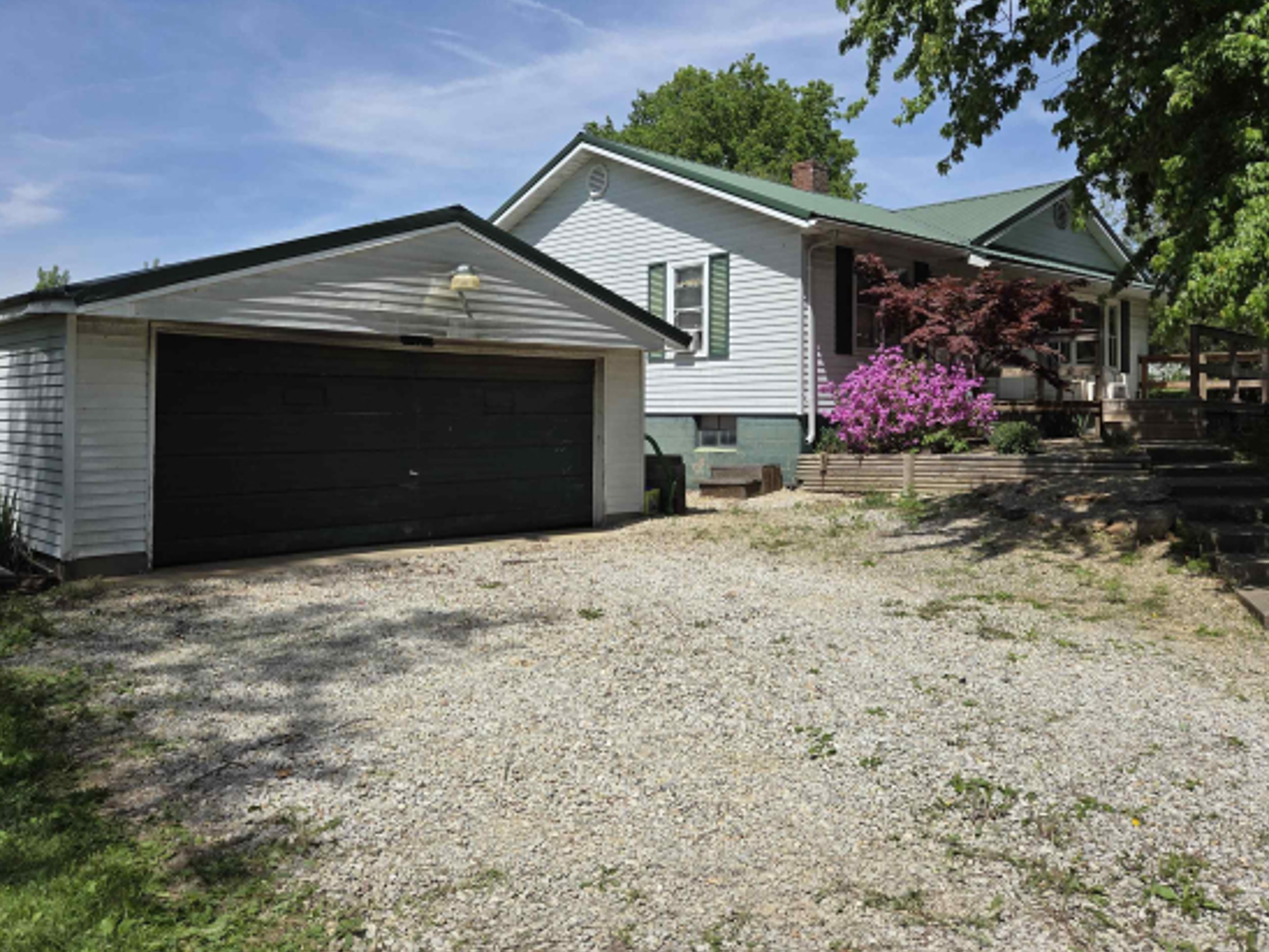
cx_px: 633
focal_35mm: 28
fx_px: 1026
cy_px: 398
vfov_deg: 49.5
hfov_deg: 63.4
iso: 80
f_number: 1.8
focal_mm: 5.4
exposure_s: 1/6412
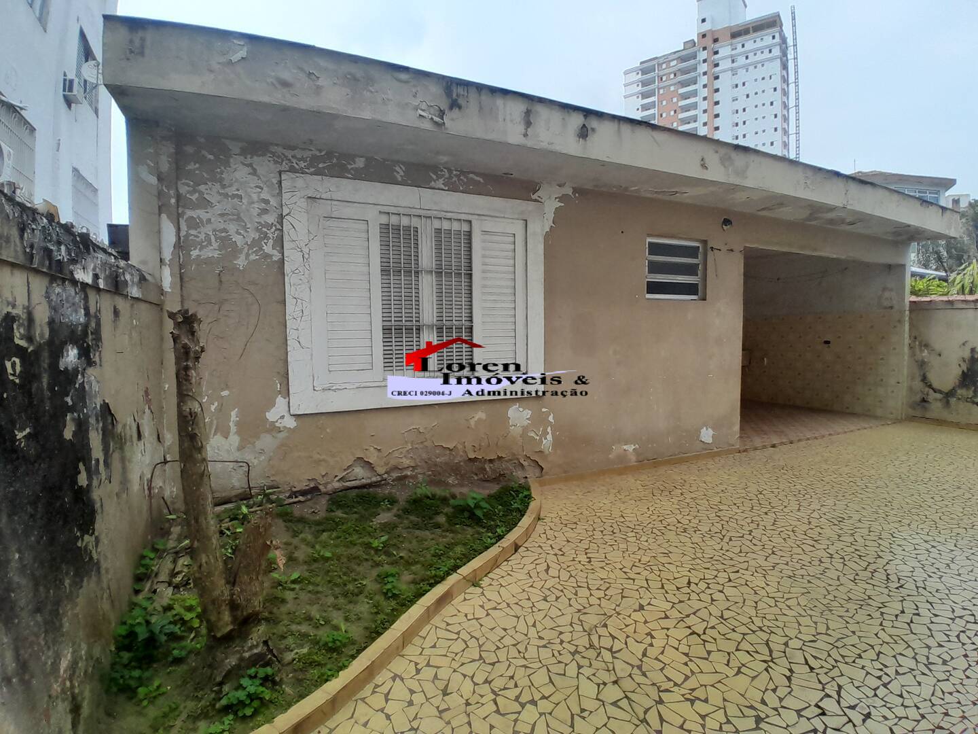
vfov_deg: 74.7
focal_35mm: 17
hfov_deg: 91.0
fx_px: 480
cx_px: 489
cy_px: 367
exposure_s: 1/643
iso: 40
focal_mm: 1.46
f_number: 2.2
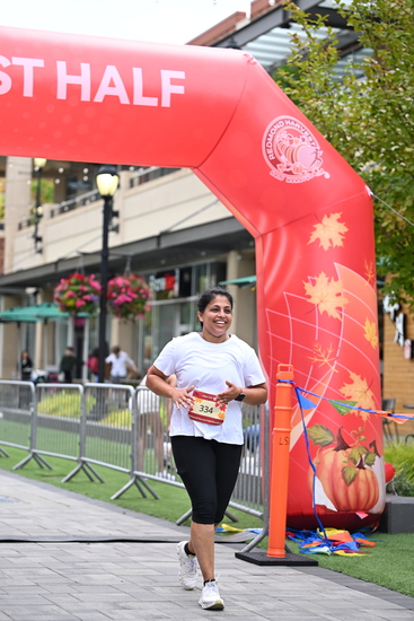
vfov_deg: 23.9
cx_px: 207
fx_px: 1465
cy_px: 310
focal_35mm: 85
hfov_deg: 16.1
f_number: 2.8
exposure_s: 1/2000
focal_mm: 85
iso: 640
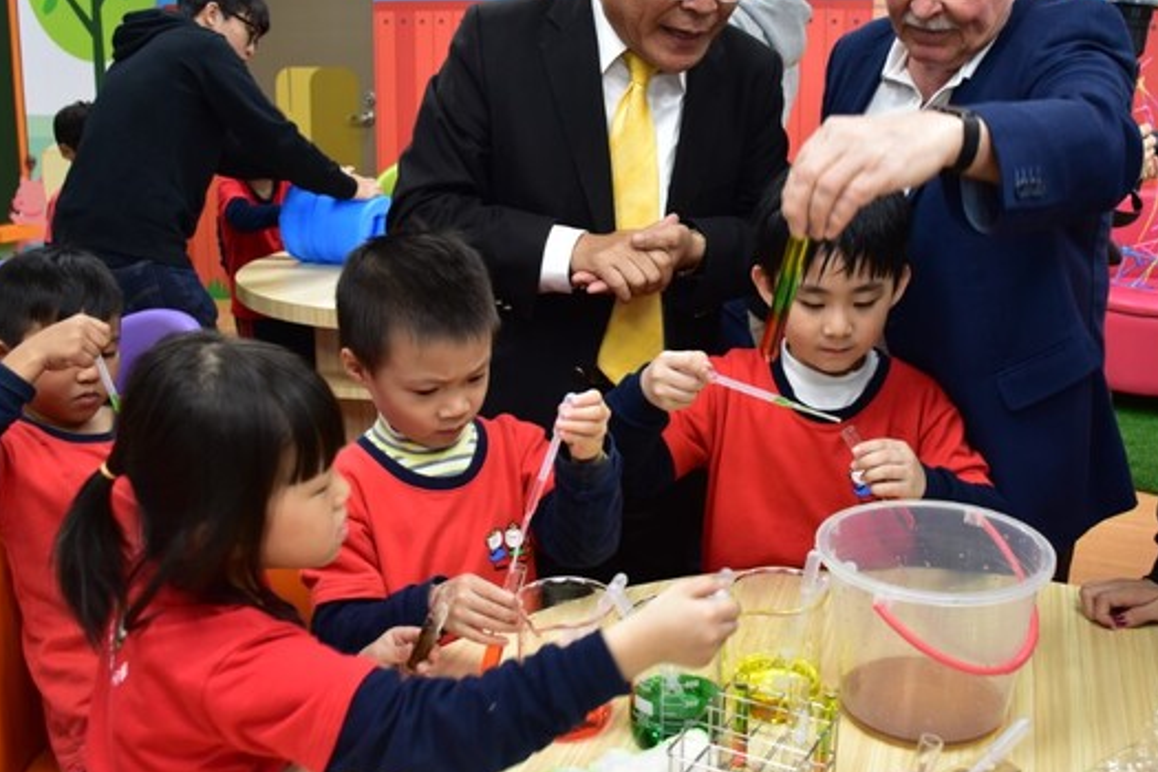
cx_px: 655
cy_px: 272
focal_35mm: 36
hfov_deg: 53.0
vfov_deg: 36.6
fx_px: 1158
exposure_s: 1/60
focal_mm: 18
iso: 500
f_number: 3.5
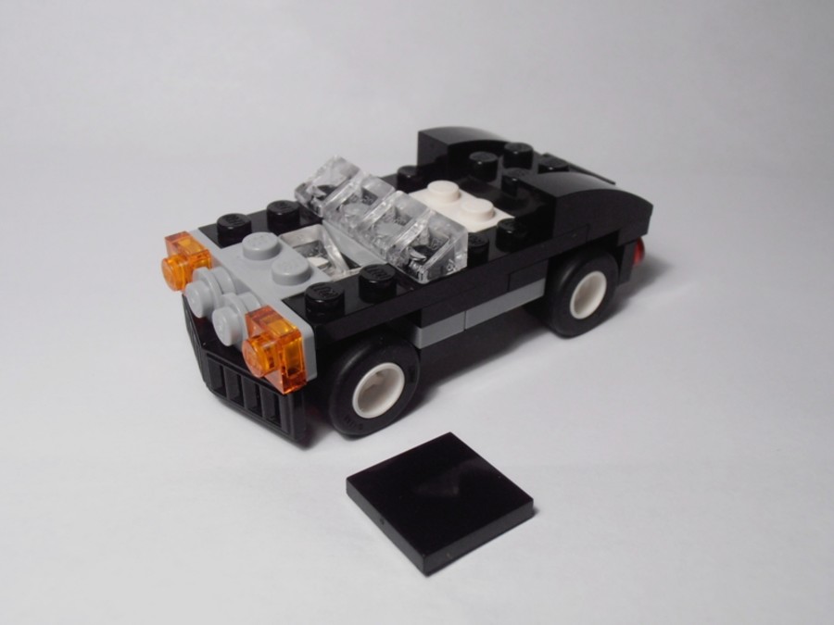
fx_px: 891
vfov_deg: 38.7
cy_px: 312
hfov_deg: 50.1
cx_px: 417
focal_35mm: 37
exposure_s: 1/60
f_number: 3.9
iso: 80
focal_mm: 6.61
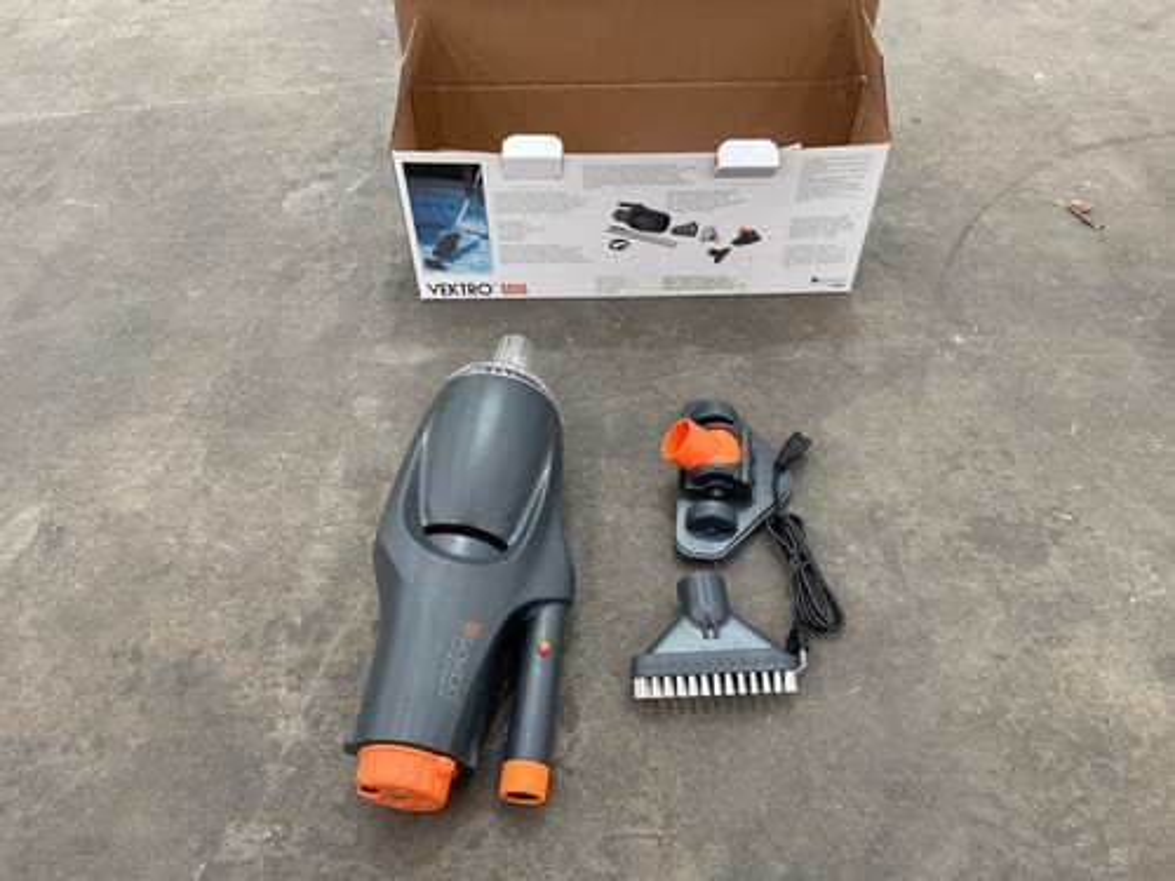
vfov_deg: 53.1
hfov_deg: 67.3
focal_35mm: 26
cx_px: 588
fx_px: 883
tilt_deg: -48.5
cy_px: 440
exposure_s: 1/121
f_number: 1.6
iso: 100
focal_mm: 4.2
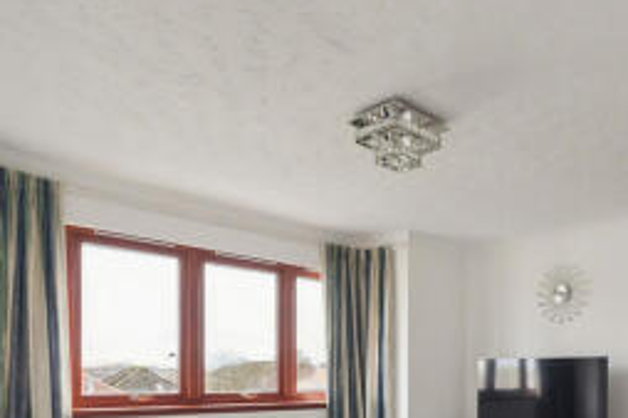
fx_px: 539
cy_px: 385
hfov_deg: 55.8
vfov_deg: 39.0
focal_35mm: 31
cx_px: 509
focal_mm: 11
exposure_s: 1/80
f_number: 5.6
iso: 1000
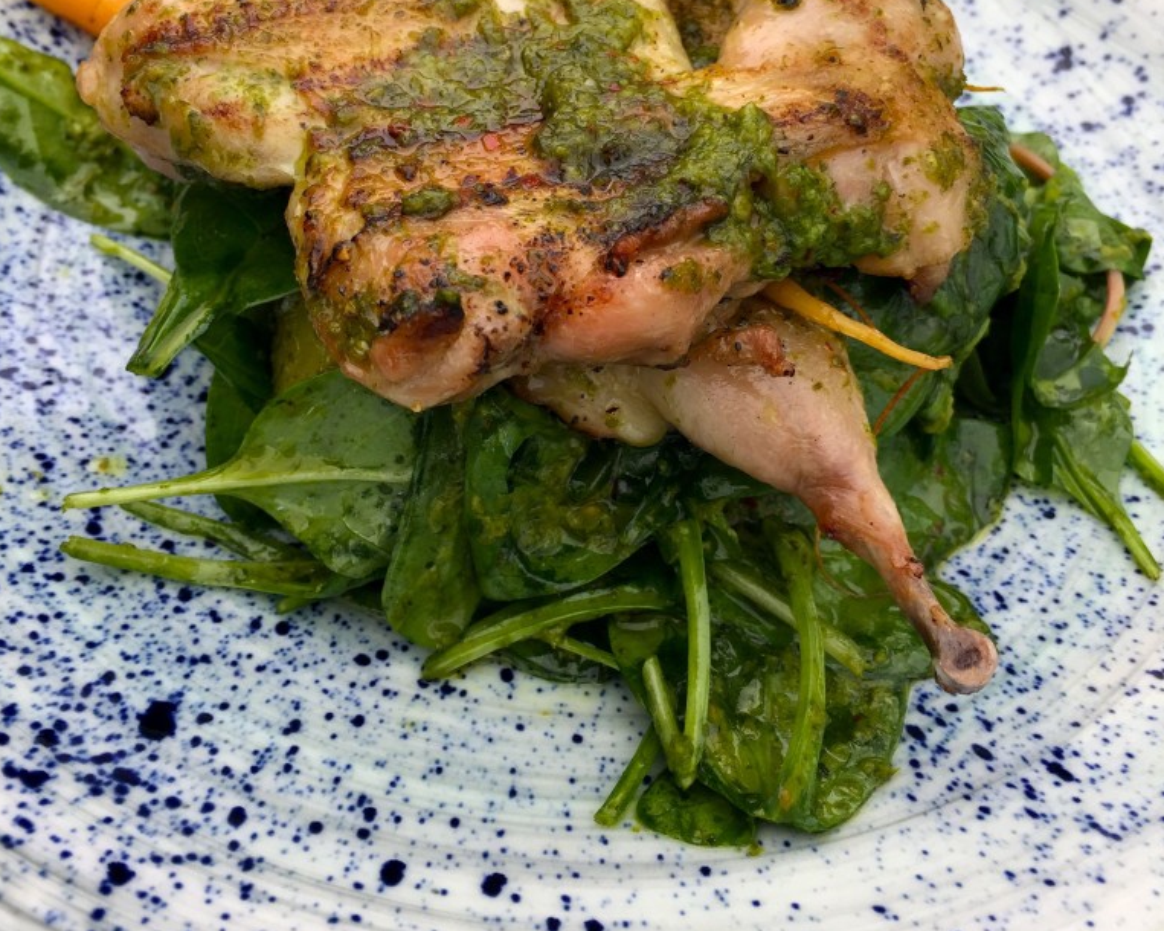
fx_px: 1309
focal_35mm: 38
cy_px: 301
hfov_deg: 47.9
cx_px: 581
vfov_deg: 38.6
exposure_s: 1/434
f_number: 2.2
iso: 32
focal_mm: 4.15
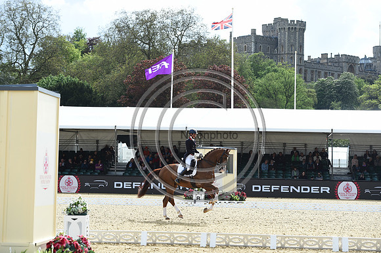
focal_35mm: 95
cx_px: 190
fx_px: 1005
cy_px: 126
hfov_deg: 21.5
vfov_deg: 14.4
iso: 280
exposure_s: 1/1250
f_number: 4.5
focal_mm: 95
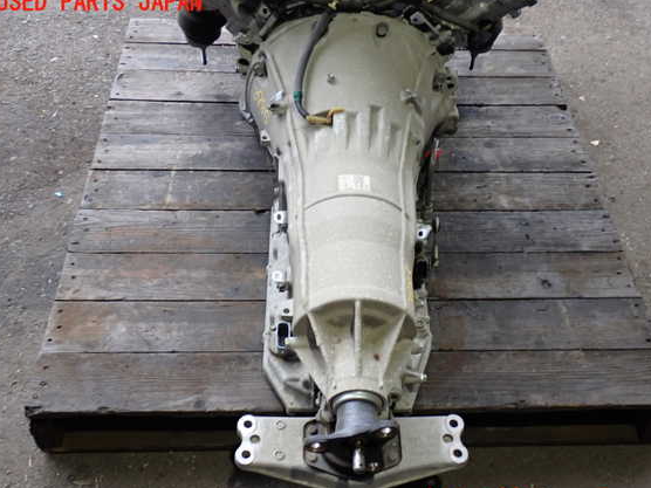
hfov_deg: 45.8
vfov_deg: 35.1
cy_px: 252
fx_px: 771
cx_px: 341
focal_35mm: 41
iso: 250
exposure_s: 1/40
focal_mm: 6.83
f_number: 2.7
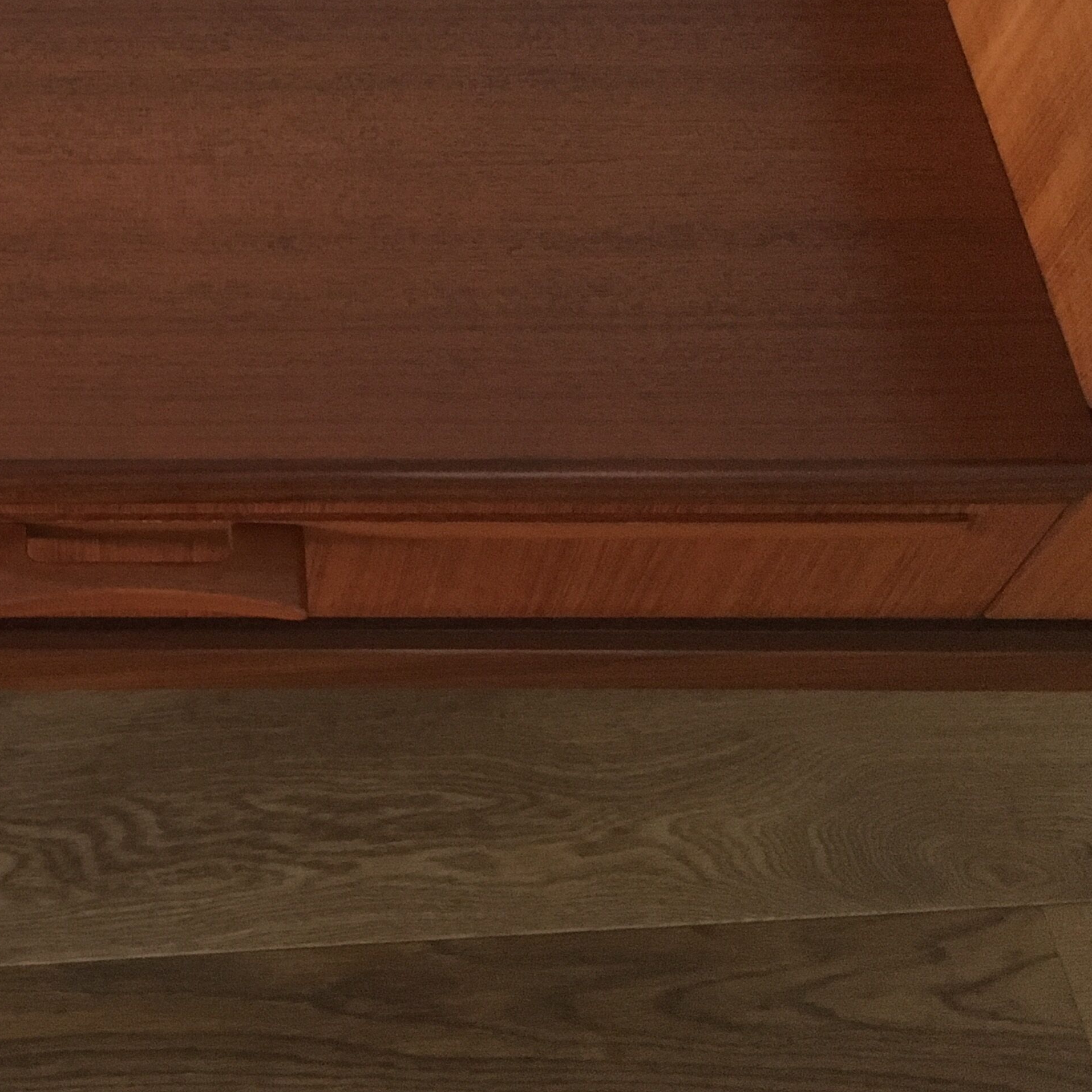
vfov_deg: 31.1
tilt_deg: -54.1
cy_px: 282
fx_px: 1927
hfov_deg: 30.2
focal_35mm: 54
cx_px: 104
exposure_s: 1/17
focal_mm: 4.15
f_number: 2.2
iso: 500
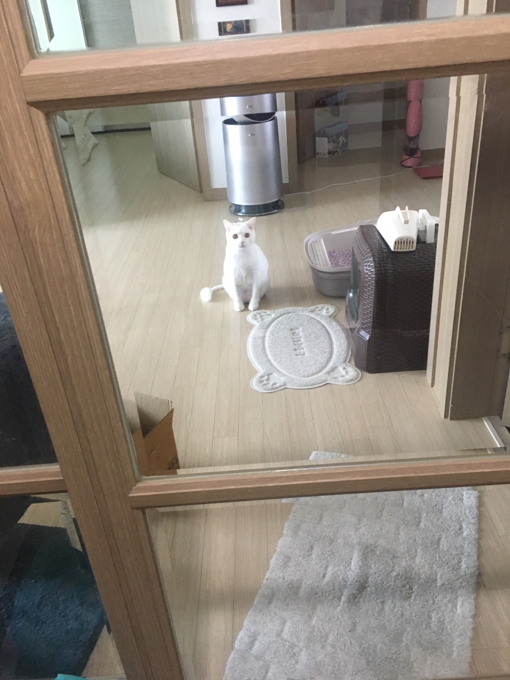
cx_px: 255
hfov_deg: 48.2
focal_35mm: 29
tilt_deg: -29.0
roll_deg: +4.9
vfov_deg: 61.7
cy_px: 340
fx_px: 570
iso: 160
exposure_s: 1/30
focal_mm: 4.15
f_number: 2.2
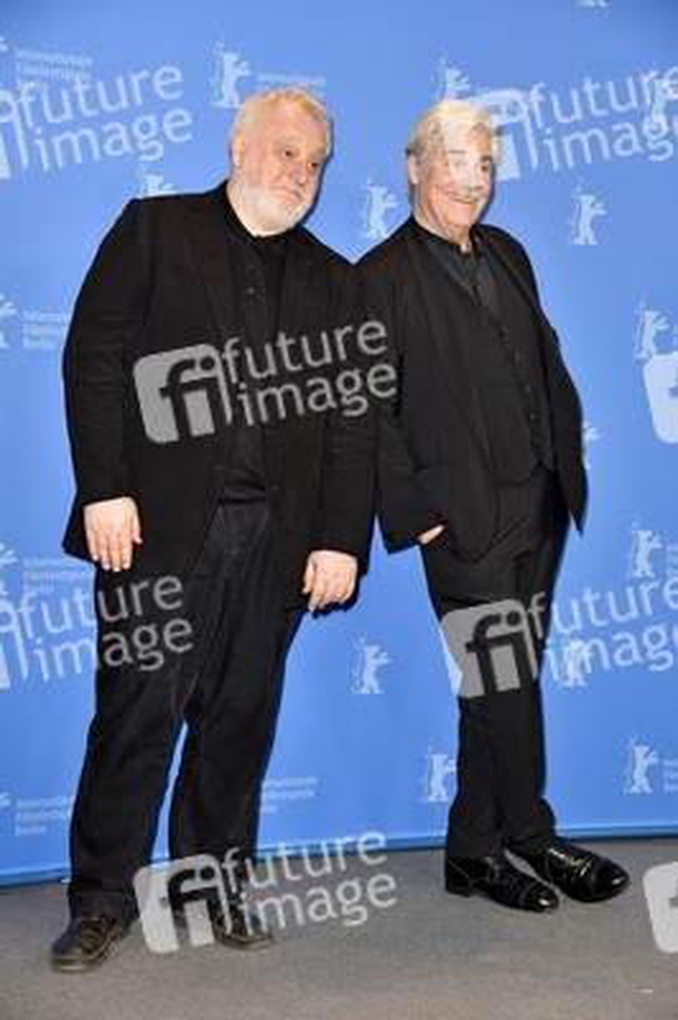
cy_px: 510
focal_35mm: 68
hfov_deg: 20.0
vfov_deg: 29.7
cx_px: 339
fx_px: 1924
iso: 500
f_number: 5
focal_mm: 68
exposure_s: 1/160
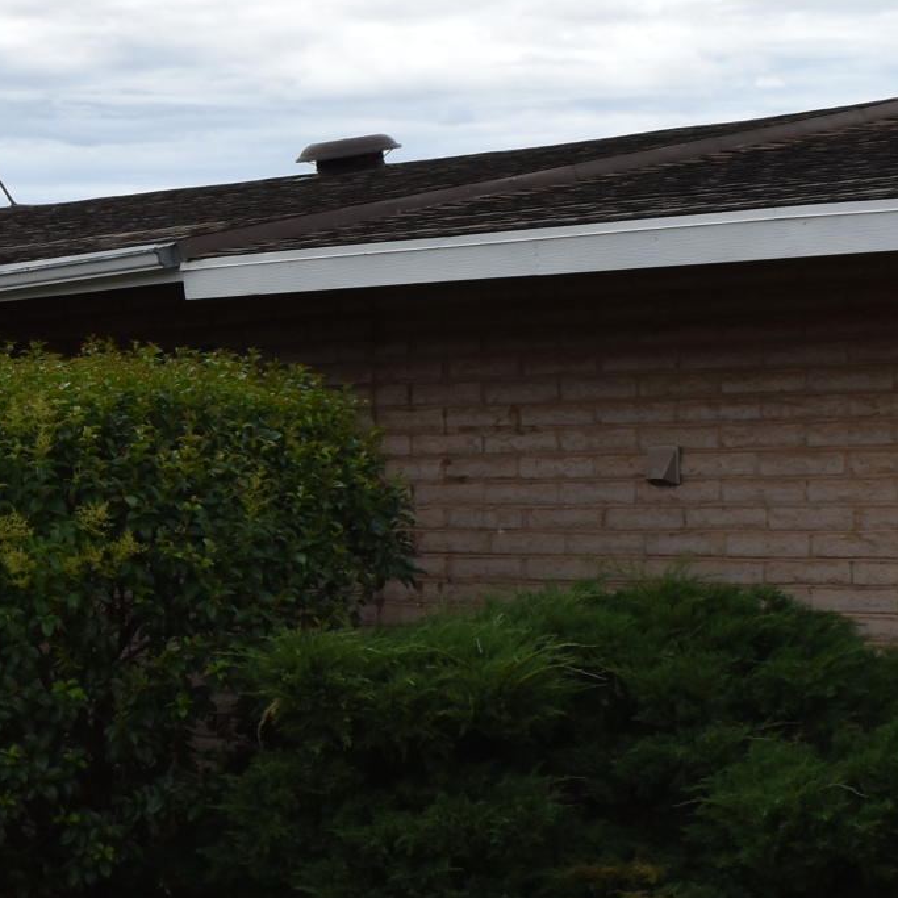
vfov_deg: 15.5
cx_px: -167
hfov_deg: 15.0
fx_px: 3287
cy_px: 563
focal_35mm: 112
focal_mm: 20
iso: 100
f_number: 10
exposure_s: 1/200
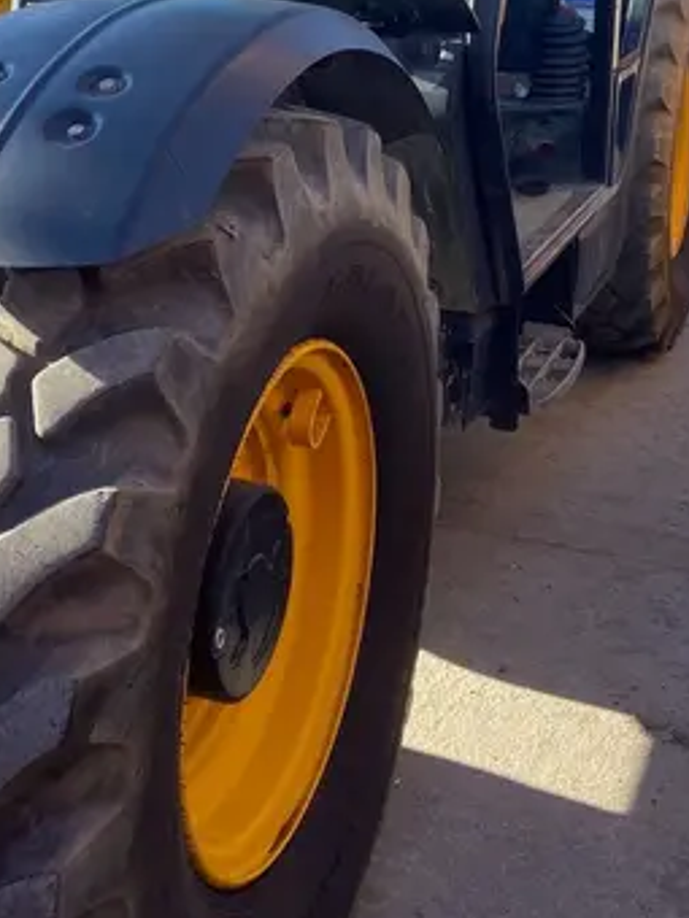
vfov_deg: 33.3
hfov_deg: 26.1
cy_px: 169
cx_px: 281
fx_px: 1486
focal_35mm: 56
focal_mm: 4.25
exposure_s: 1/742
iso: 32
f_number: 1.8
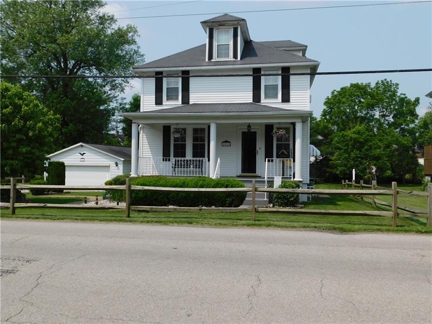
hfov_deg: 60.0
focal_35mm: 30
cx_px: 216
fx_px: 374
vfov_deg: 46.8
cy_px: 162
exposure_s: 1/640
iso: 125
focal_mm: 5.3
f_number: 6.4
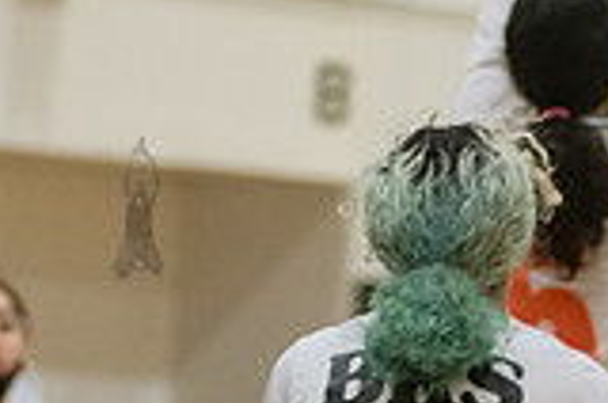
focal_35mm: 534
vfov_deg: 2.6
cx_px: 411
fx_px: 9001
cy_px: 521
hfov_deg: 3.9
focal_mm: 120
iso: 5000
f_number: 3.2
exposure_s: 1/400
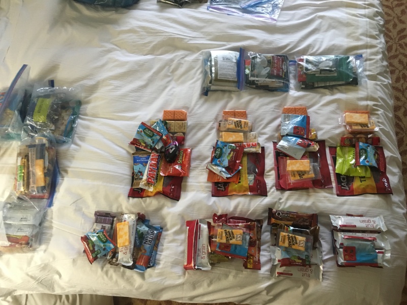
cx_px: 204
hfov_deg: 61.7
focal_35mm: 29
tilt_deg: -67.9
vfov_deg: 48.2
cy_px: 152
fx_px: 341
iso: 160
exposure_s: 1/30
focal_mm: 4.15
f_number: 2.2
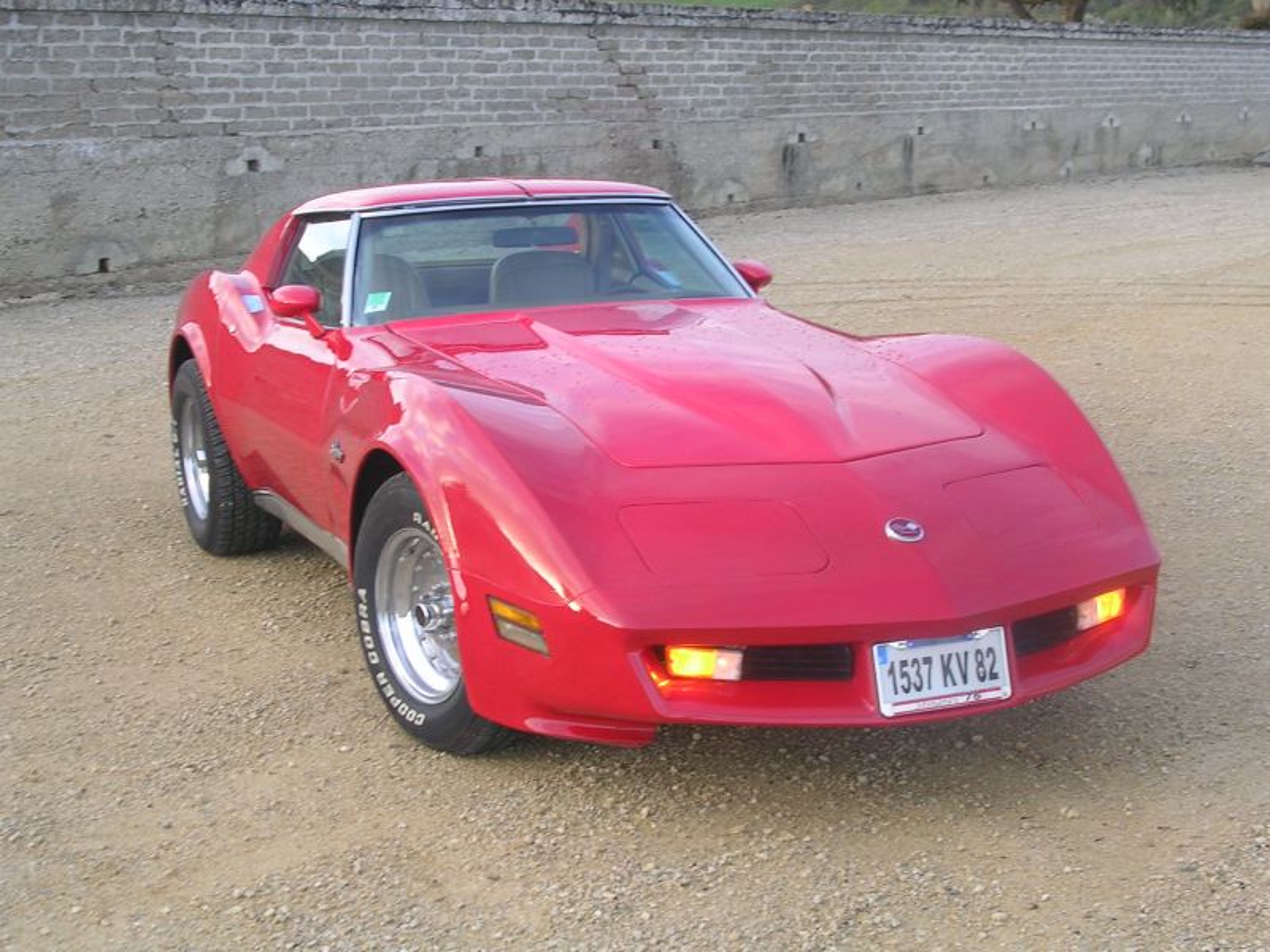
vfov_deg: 23.3
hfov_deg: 30.7
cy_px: 476
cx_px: 635
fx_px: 2311
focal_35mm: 63
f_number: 3.5
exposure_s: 1/38.2
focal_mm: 9.6
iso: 50
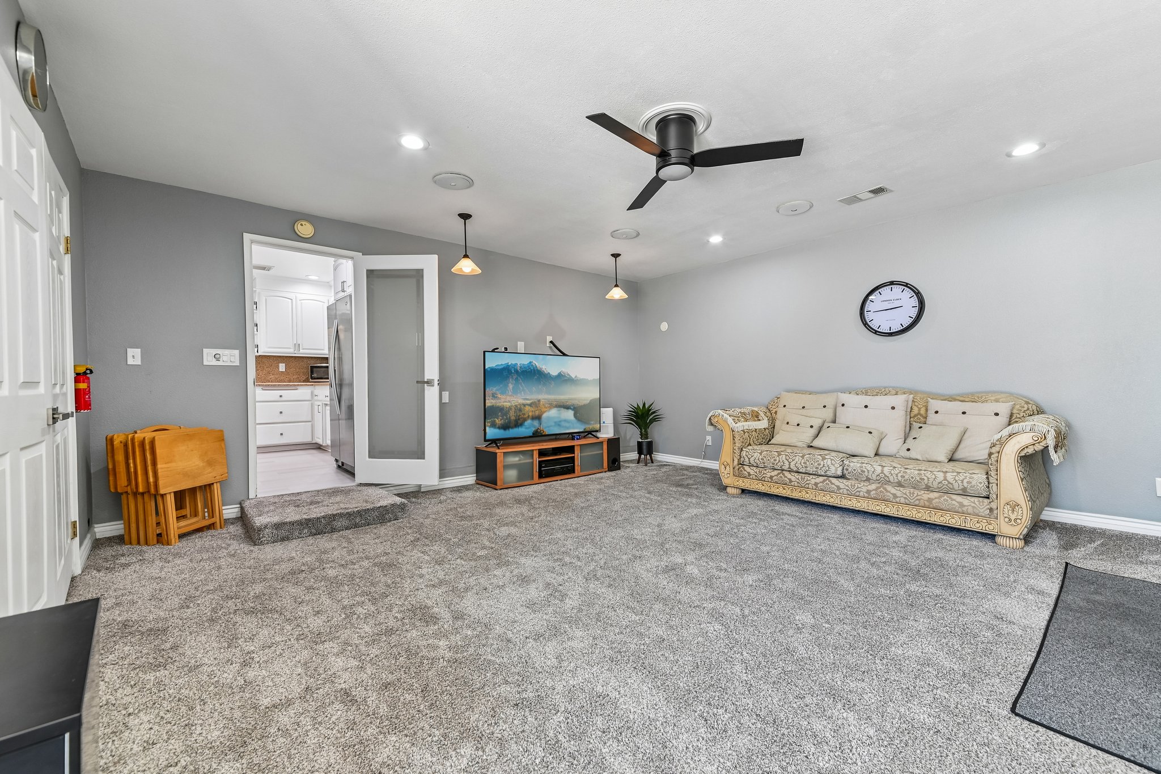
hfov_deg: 104.3
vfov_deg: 81.2
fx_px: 451
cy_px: 387
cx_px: 580
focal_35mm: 14
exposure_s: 1/13
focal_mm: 14
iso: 250
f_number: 8
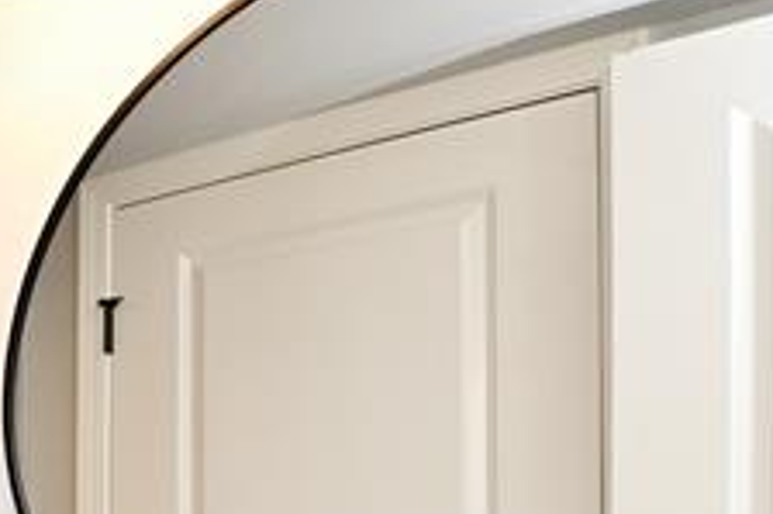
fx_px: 1373
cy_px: 690
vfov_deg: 19.4
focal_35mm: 64
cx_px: -621
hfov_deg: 21.1
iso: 800
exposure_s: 1/60
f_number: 8
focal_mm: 14
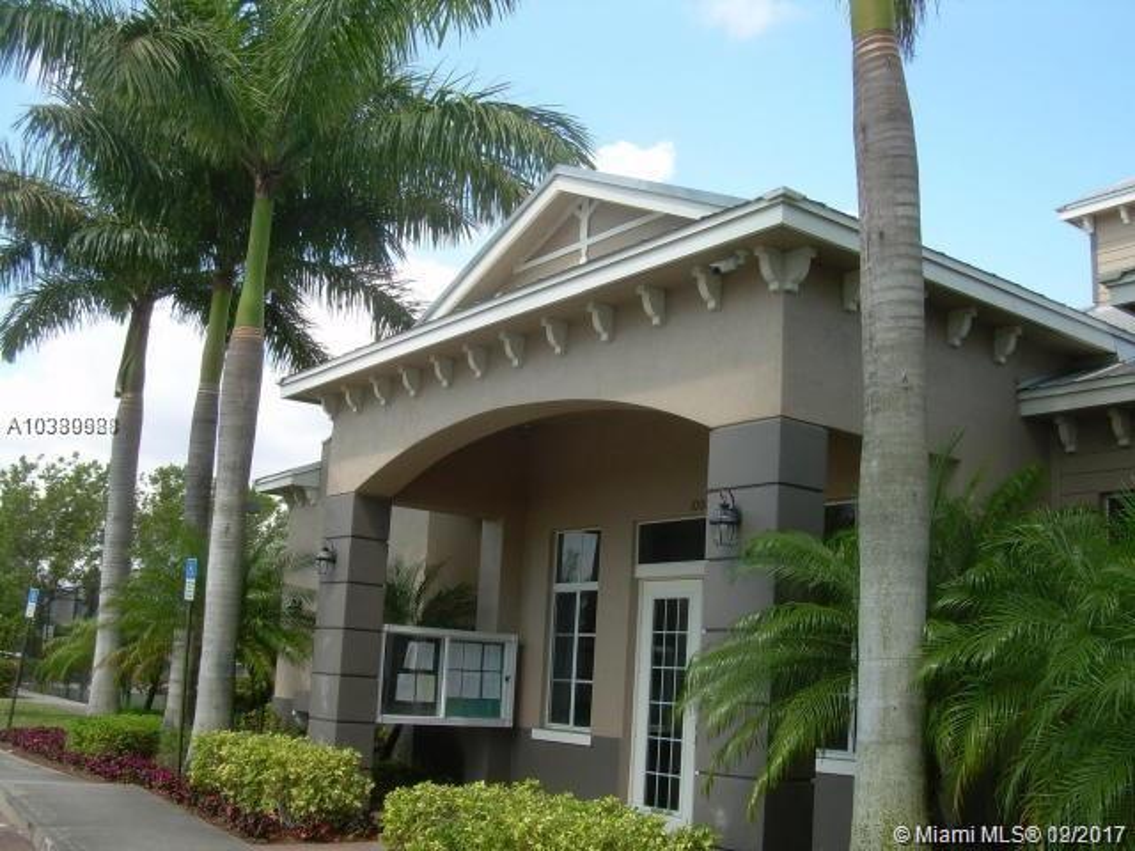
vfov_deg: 37.7
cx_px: 568
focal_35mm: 38
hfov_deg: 49.0
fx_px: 1246
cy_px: 426
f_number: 4.6
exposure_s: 1/210
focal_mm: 6.3
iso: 50
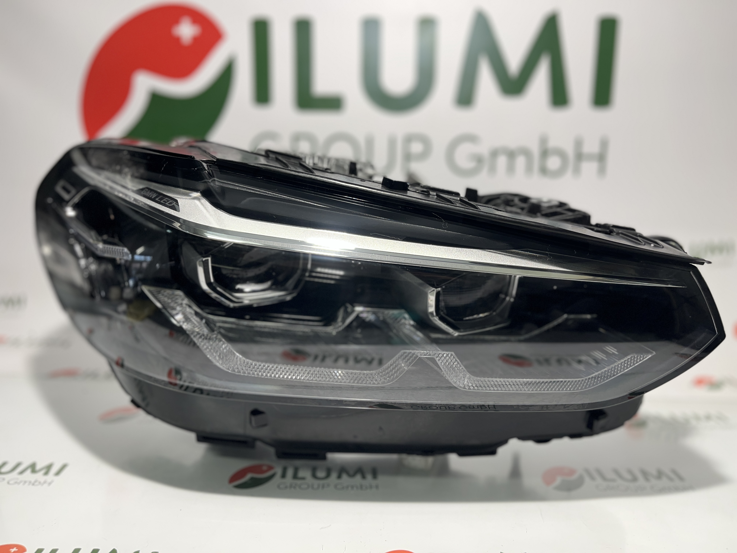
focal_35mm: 26
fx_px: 554
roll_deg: -2.0
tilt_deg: -11.6
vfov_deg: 53.1
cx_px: 368
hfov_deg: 67.3
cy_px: 276
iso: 40
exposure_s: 1/100
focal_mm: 5.1
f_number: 1.6
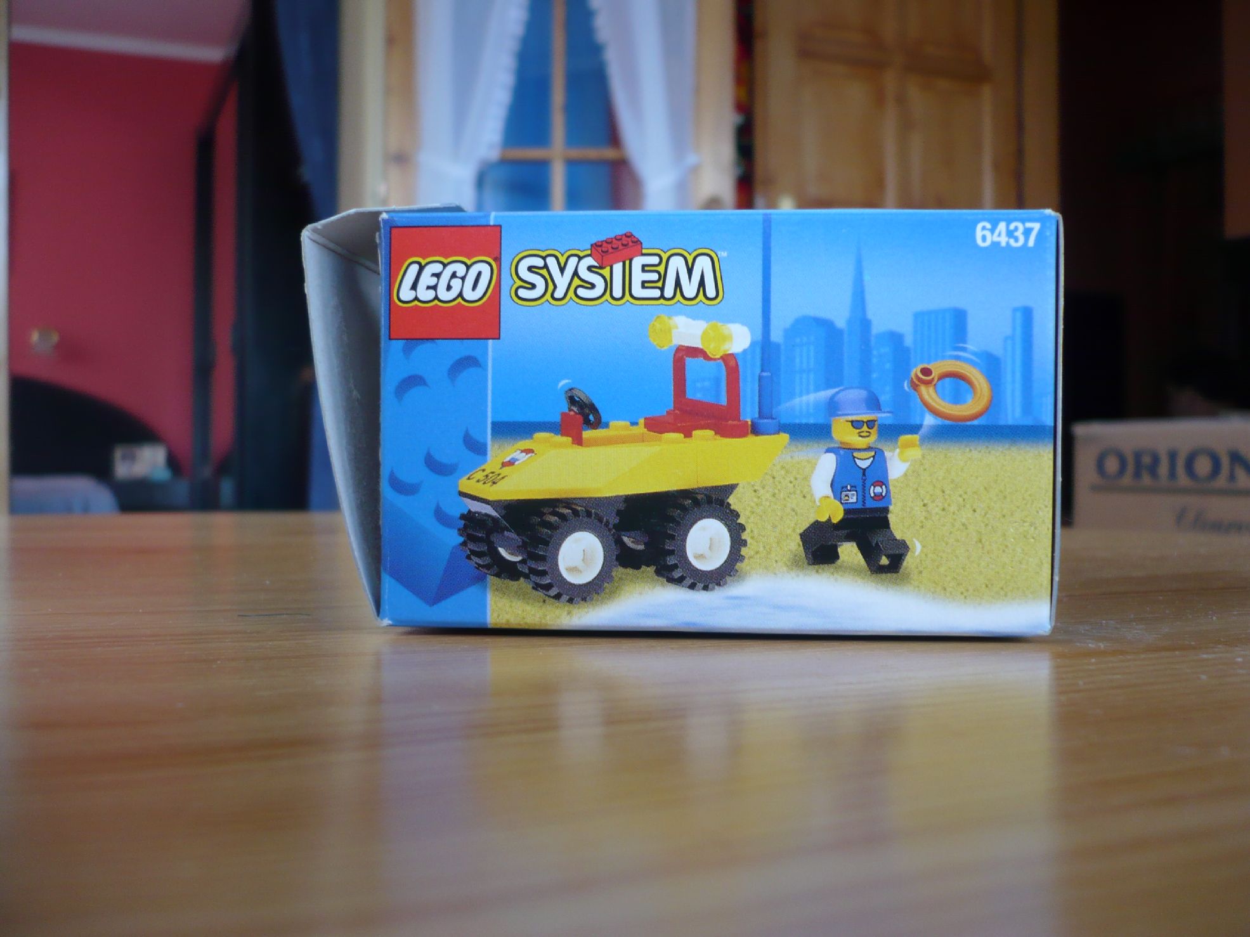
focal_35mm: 35
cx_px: 625
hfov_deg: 52.6
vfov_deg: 40.7
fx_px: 1264
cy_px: 468
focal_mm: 5.8
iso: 100
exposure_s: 1/30
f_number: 2.8
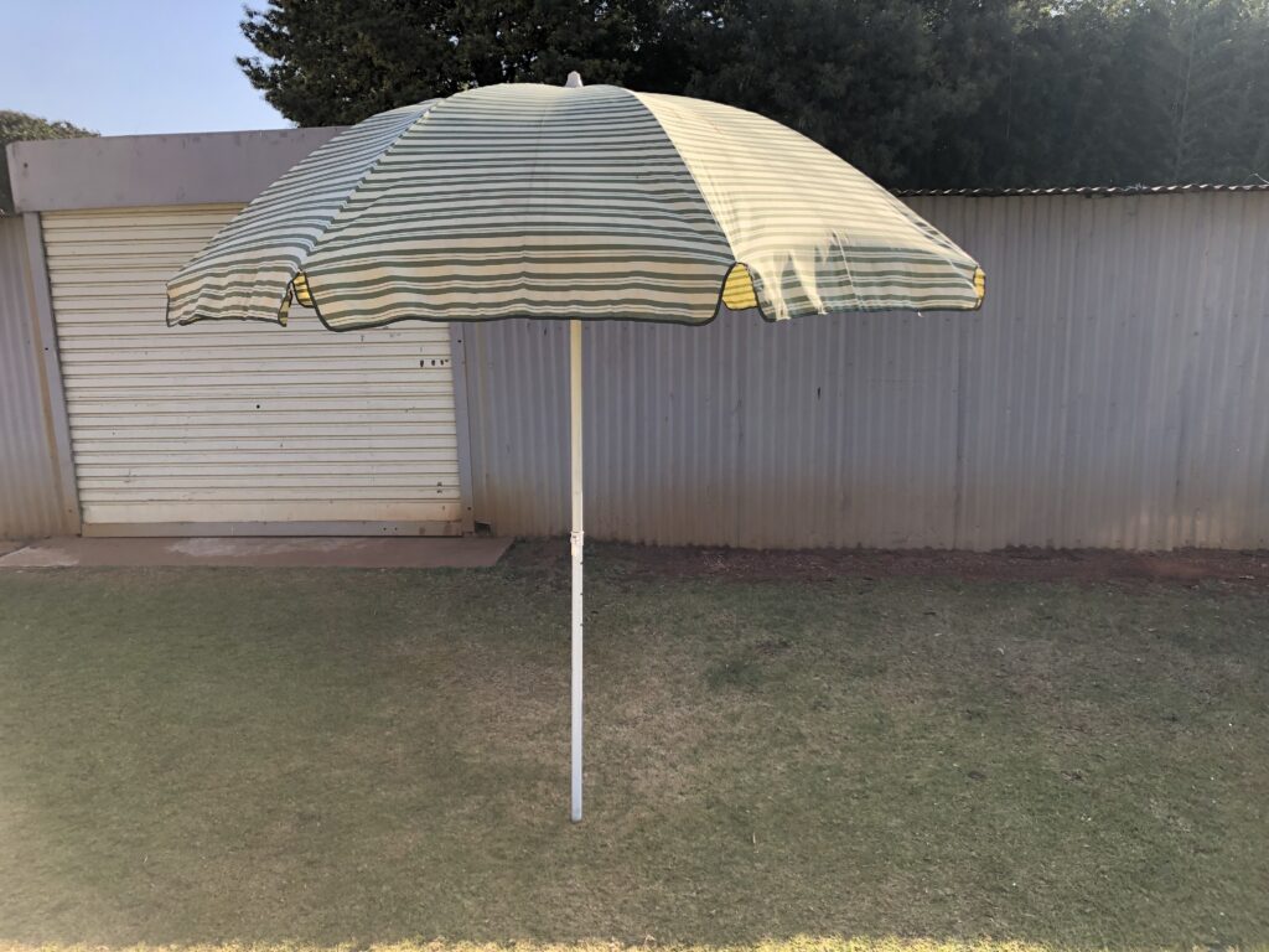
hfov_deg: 63.4
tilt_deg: -10.4
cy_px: 476
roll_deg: +1.3
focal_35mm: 28
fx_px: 1026
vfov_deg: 49.7
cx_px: 634
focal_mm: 3.99
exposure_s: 1/517
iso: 20
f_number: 1.8
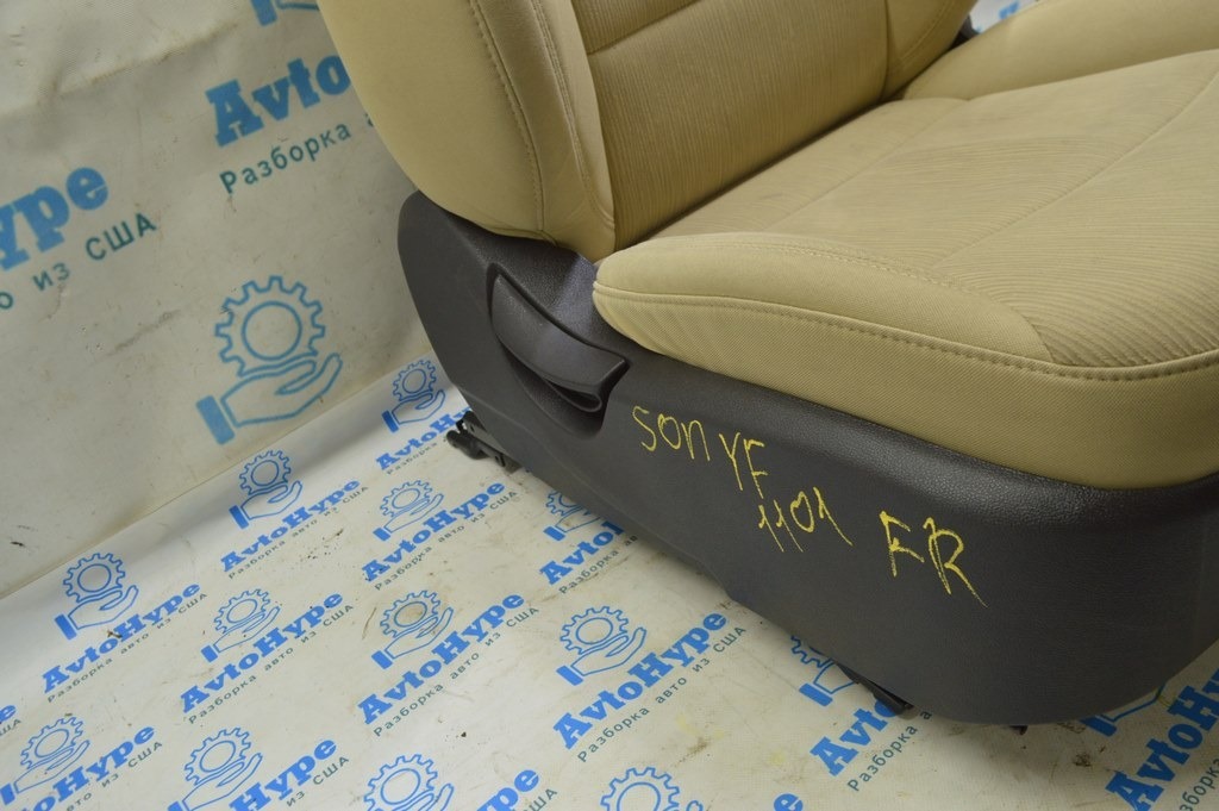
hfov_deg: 59.5
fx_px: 1066
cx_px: 610
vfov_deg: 41.6
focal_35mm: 32
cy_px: 406
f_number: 5.6
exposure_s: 1/20
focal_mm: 21
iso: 400
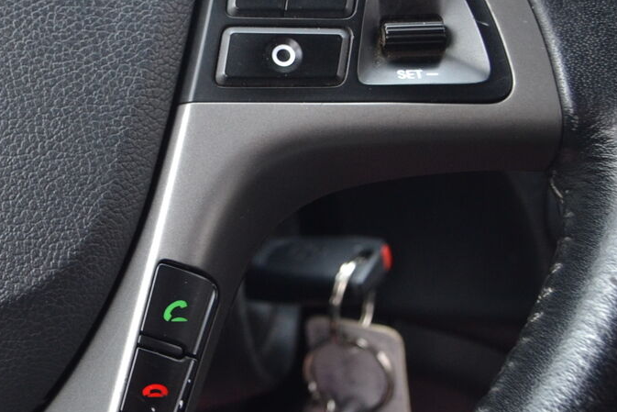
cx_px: -53
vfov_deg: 17.4
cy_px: 21
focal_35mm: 77
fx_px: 1320
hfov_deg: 24.6
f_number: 4.5
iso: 400
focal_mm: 18
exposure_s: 1/80
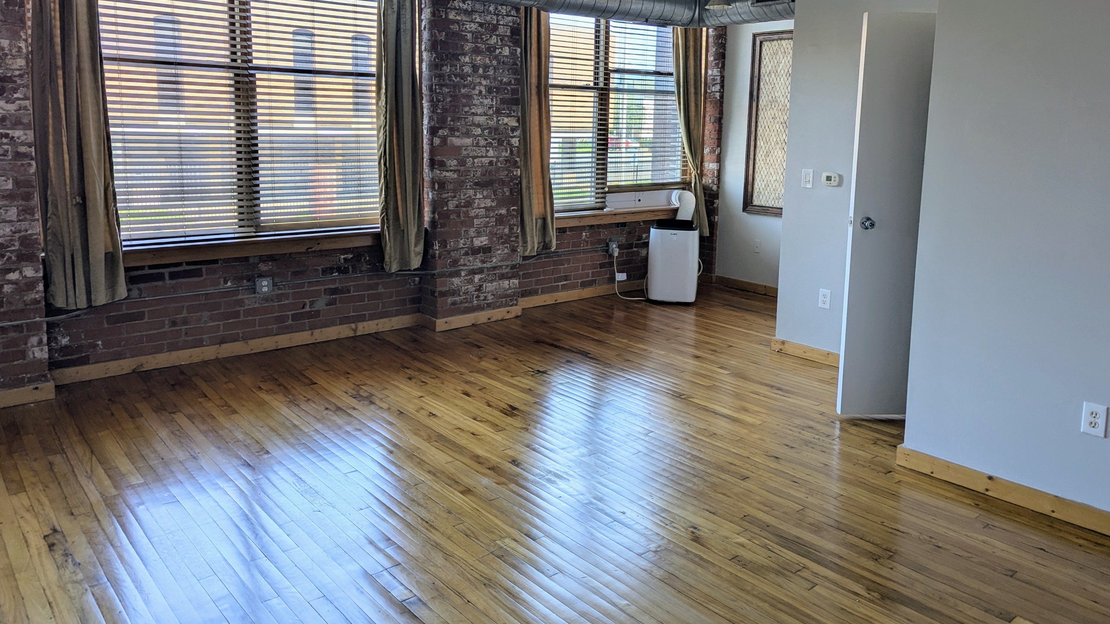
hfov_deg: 69.9
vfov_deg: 42.5
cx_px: 558
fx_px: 795
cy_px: 224
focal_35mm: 27
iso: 46
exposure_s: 1/191
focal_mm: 6.81
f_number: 1.85
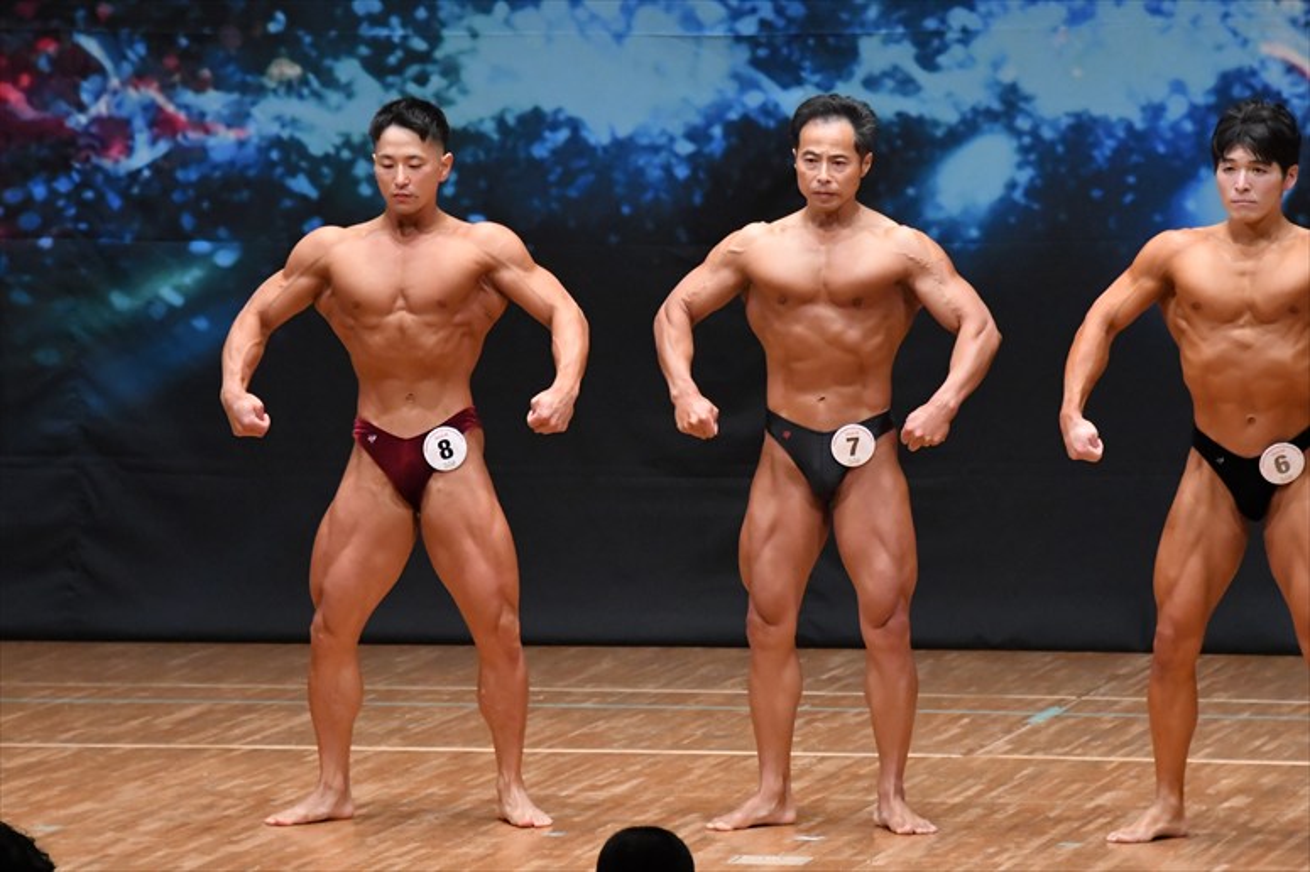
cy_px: 436
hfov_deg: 7.2
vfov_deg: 4.8
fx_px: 10366
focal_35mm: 285
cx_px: 655
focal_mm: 190
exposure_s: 1/400
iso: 6400
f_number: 5.6
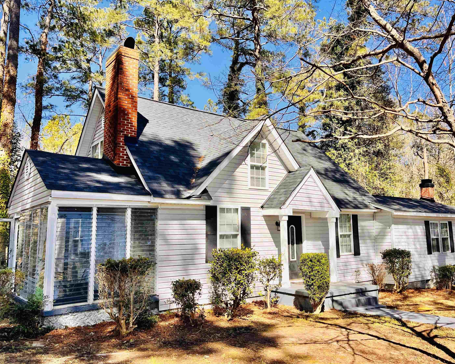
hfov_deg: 62.2
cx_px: 242
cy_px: 176
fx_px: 377
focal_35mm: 28
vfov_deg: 51.5
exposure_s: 1/1558
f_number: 1.6
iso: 50
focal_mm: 5.1
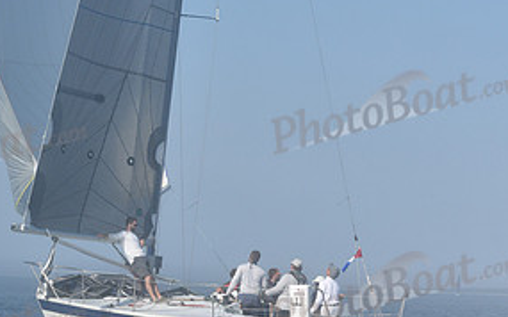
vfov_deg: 9.0
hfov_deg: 14.4
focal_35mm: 145
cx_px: 179
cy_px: 41
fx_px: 2007
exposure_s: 1/1250
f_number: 9
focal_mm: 70
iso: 320
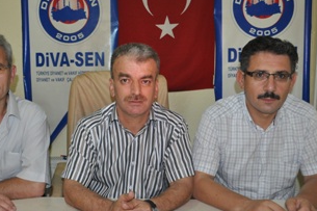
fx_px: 387
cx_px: 127
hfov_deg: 44.3
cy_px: 133
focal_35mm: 44
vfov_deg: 30.3
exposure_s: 1/60
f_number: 3.8
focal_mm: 20
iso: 800
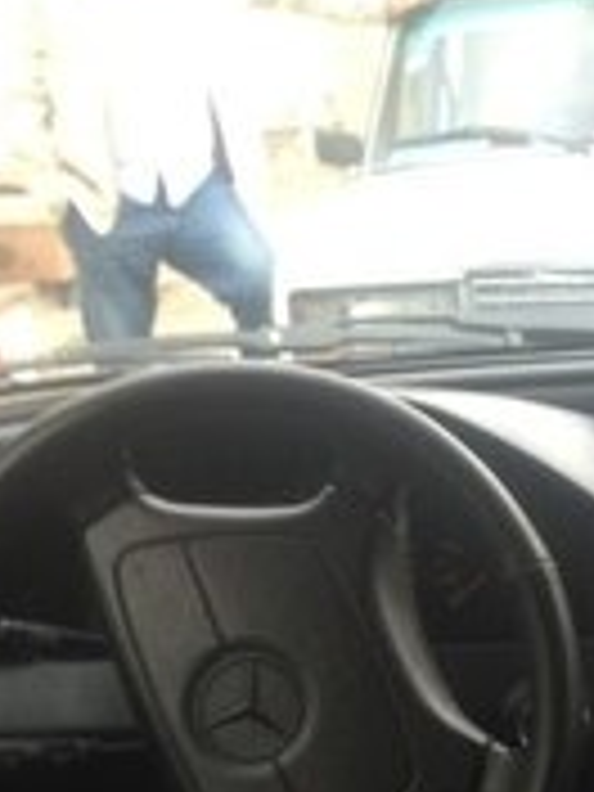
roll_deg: +0.2
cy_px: 914
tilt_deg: -26.4
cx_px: 796
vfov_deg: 20.0
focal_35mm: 93
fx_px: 2128
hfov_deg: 15.1
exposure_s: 1/60
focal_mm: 4.12
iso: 50
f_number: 2.4
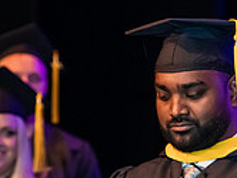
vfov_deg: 5.2
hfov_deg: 6.9
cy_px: 258
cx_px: 218
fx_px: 1954
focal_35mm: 285
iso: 3200
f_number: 3.2
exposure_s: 1/200
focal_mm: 85
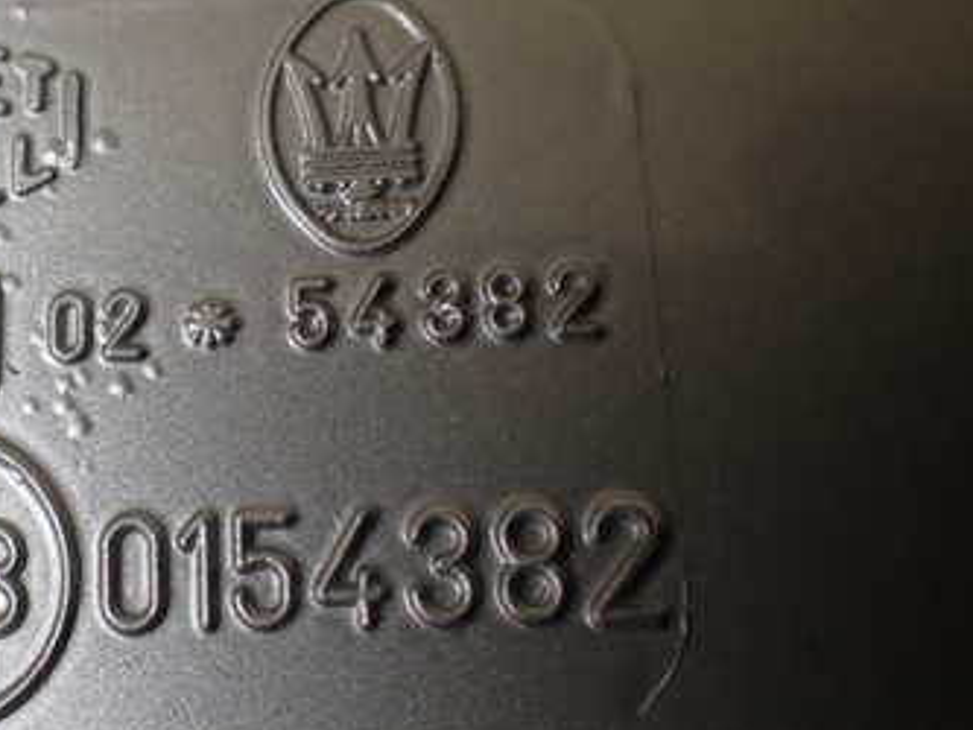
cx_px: 181
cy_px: 257
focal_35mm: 54
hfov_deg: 34.3
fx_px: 1518
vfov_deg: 26.9
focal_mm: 5.4
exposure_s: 1/125
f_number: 2.3
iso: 125
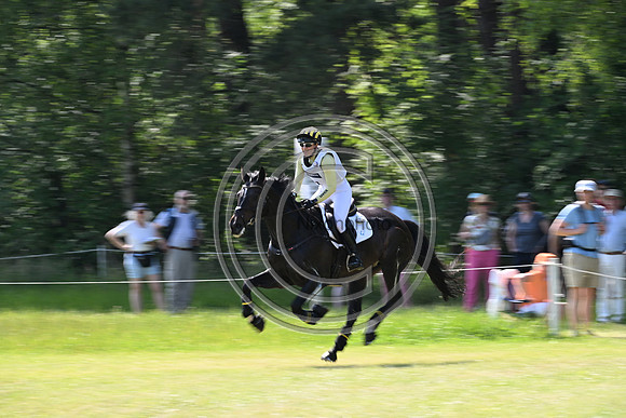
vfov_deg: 3.6
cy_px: 209
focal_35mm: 380
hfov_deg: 5.4
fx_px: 6609
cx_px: 313
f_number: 11
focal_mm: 380
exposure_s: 1/80
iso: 200
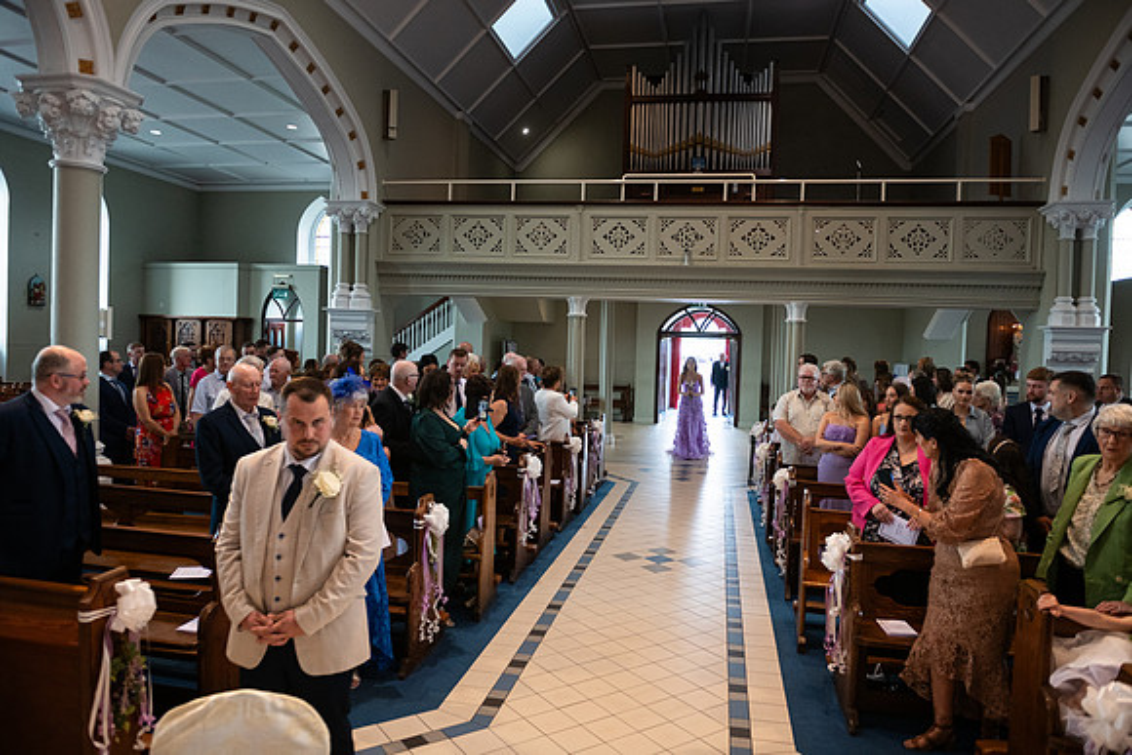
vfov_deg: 53.2
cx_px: 566
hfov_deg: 73.7
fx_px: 755
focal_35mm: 24
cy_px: 378
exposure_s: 1/160
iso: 800
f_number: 3.5
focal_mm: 24
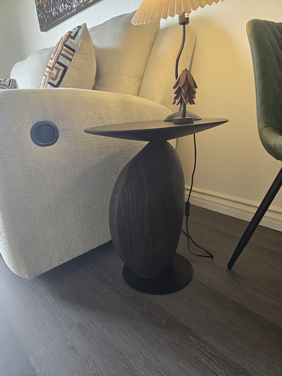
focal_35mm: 23
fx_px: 250
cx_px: 141
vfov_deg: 73.9
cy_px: 188
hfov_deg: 58.9
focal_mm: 6.3
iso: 160
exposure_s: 1/120
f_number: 1.7
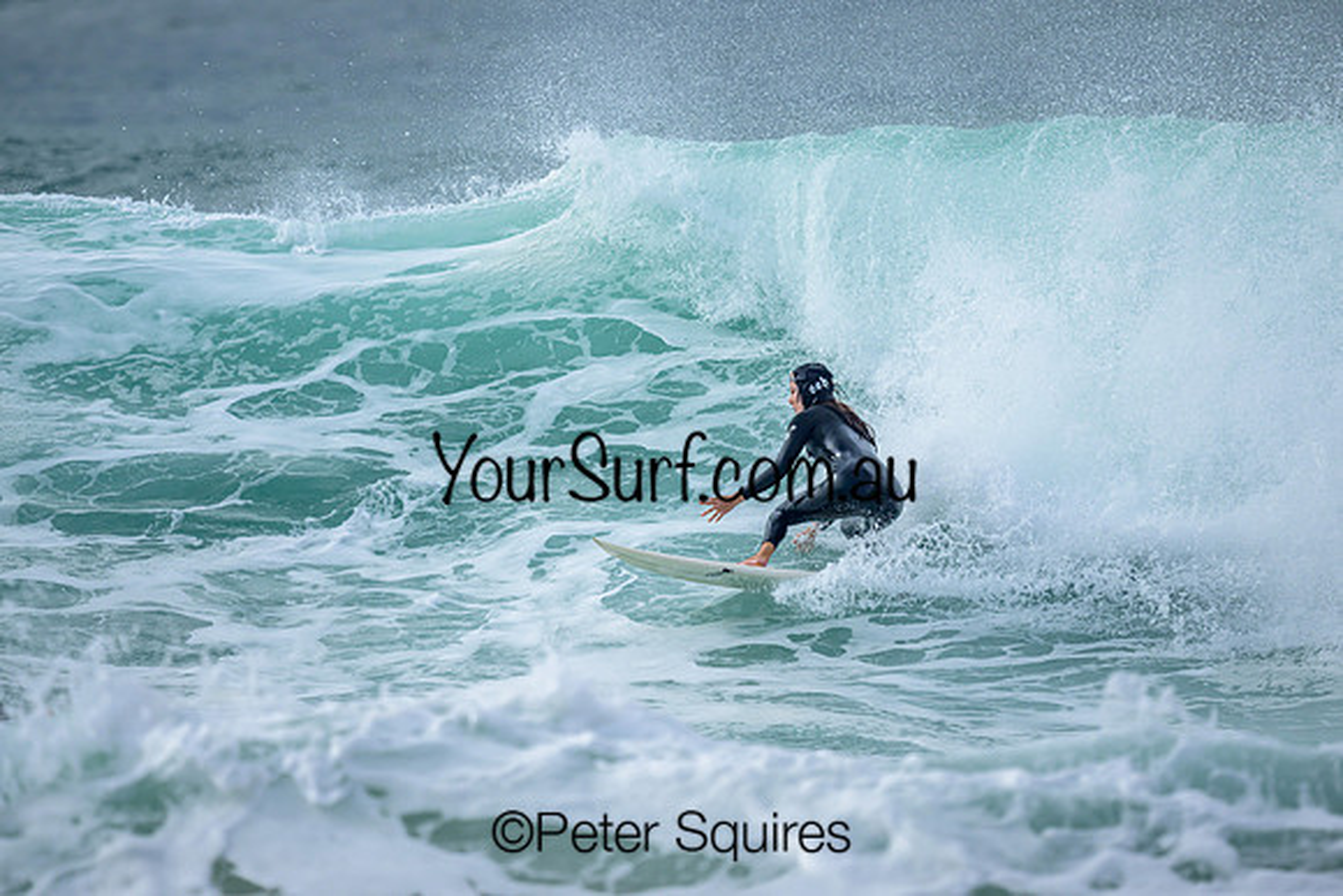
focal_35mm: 928
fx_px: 34616
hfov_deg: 2.2
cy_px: 396
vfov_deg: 1.5
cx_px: 713
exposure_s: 1/2000
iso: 160
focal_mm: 800
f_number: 6.3
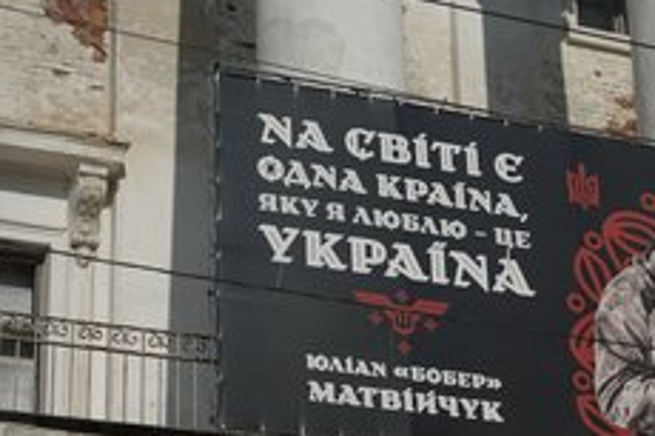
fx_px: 2218
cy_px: 281
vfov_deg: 11.2
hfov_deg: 16.6
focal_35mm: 122
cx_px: 561
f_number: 5.6
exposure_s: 1/1000
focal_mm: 70
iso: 50
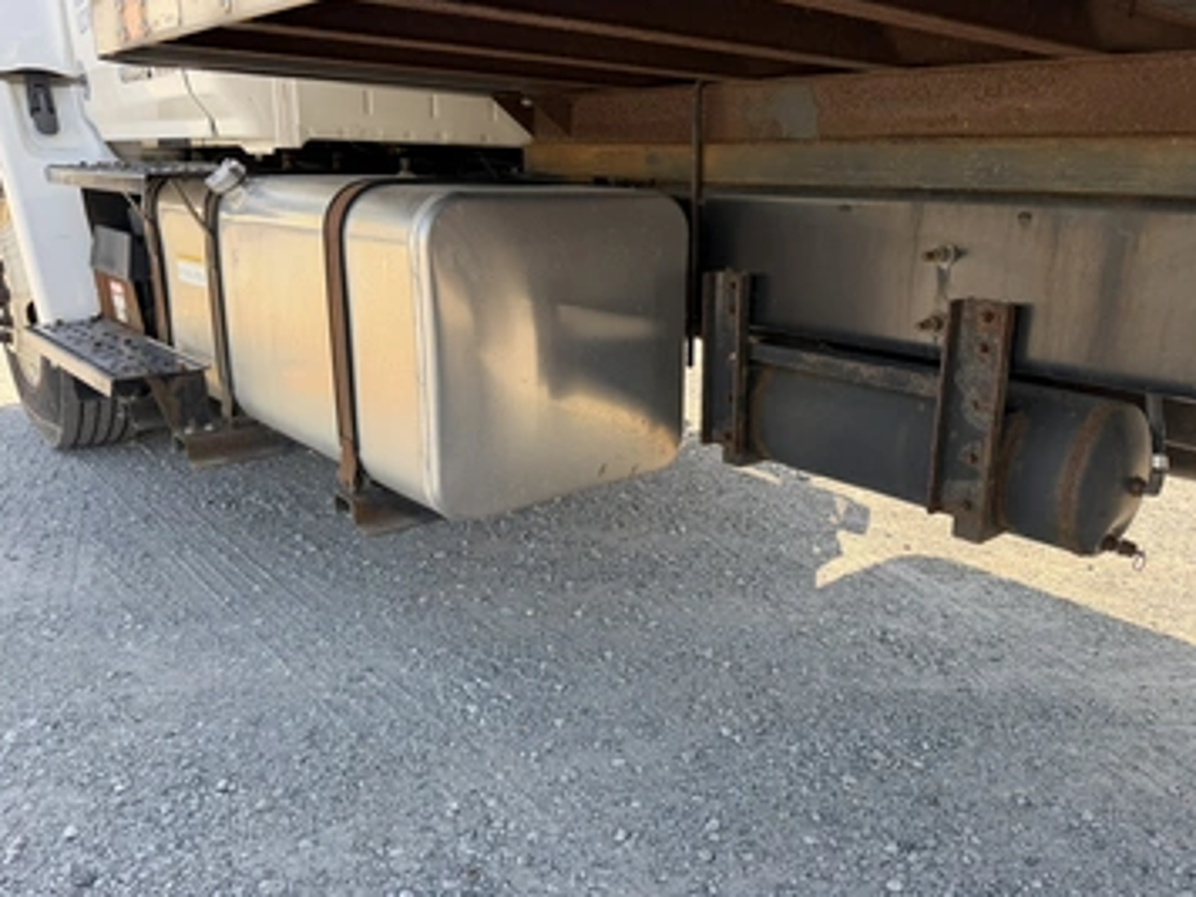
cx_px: 655
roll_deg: -0.7
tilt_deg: -11.0
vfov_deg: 51.4
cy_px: 450
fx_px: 933
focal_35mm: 27
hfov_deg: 65.2
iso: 100
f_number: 1.78
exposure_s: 1/788
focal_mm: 6.76
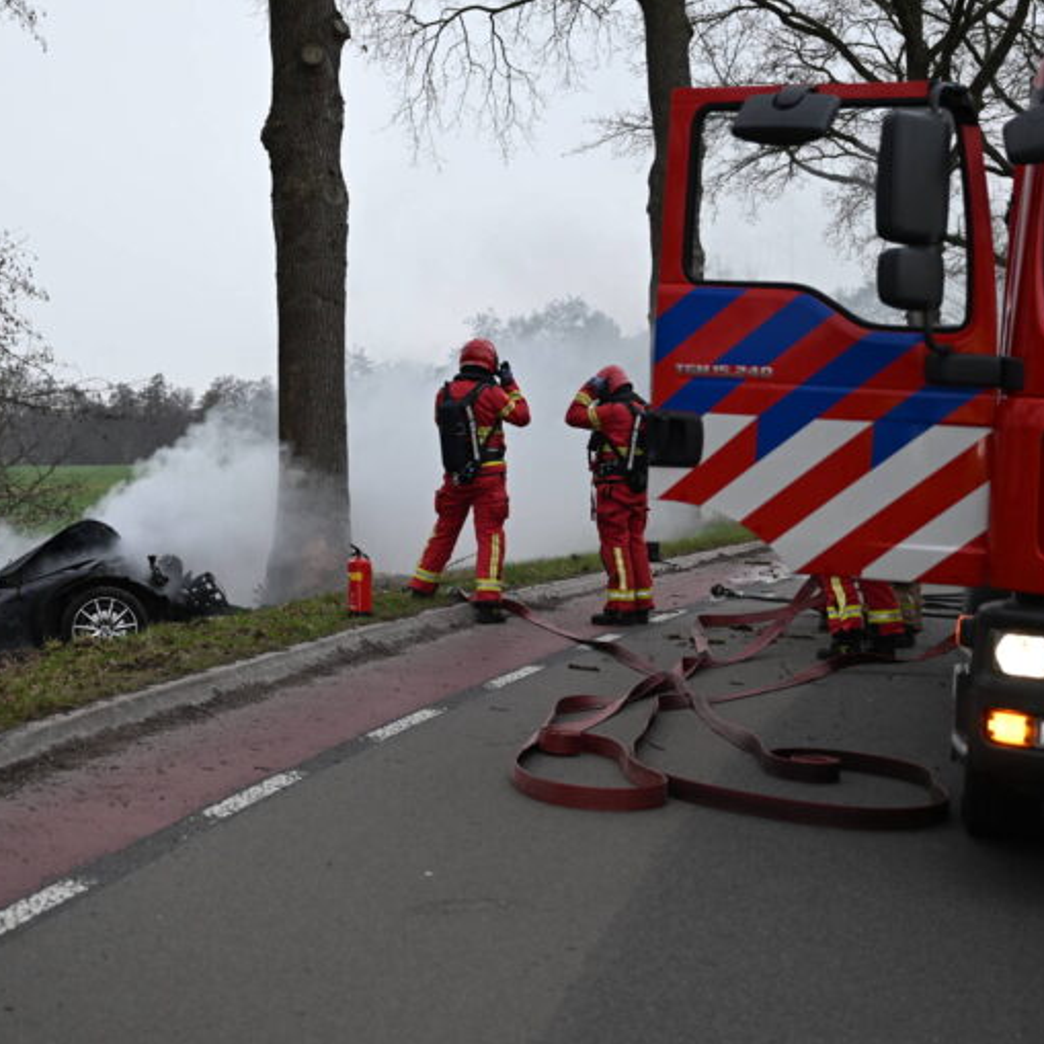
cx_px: 367
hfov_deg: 28.9
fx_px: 2013
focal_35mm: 59
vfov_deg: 29.1
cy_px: 521
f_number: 3.2
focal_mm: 46
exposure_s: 1/1000
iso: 640
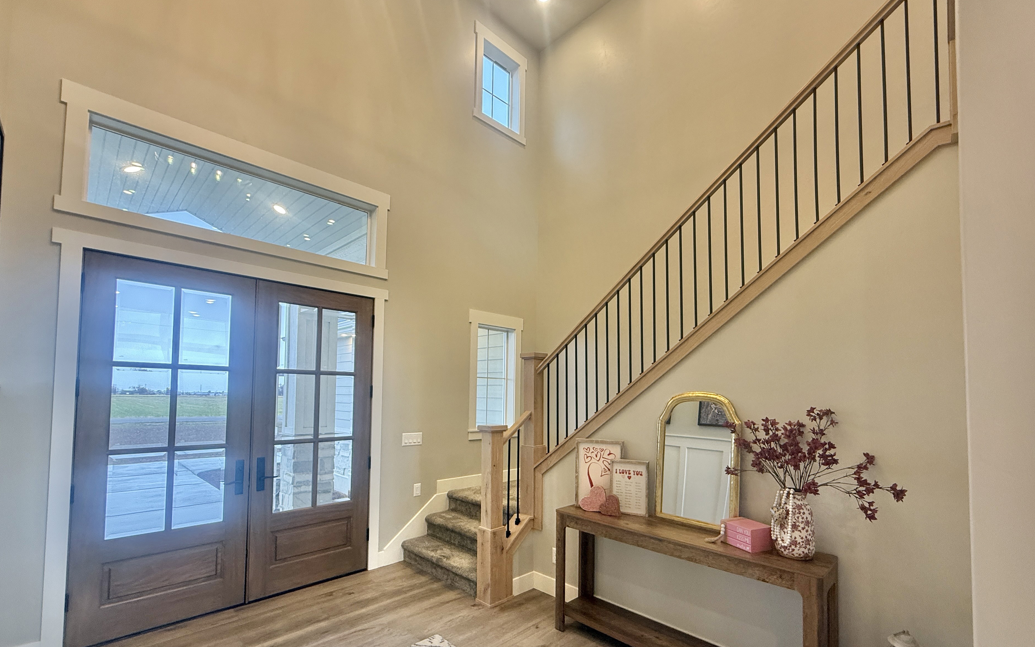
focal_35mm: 16
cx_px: 548
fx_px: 451
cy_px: 380
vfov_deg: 70.7
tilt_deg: +2.1
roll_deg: -1.0
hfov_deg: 97.7
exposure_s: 1/120
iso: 200
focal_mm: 2.22
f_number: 2.2
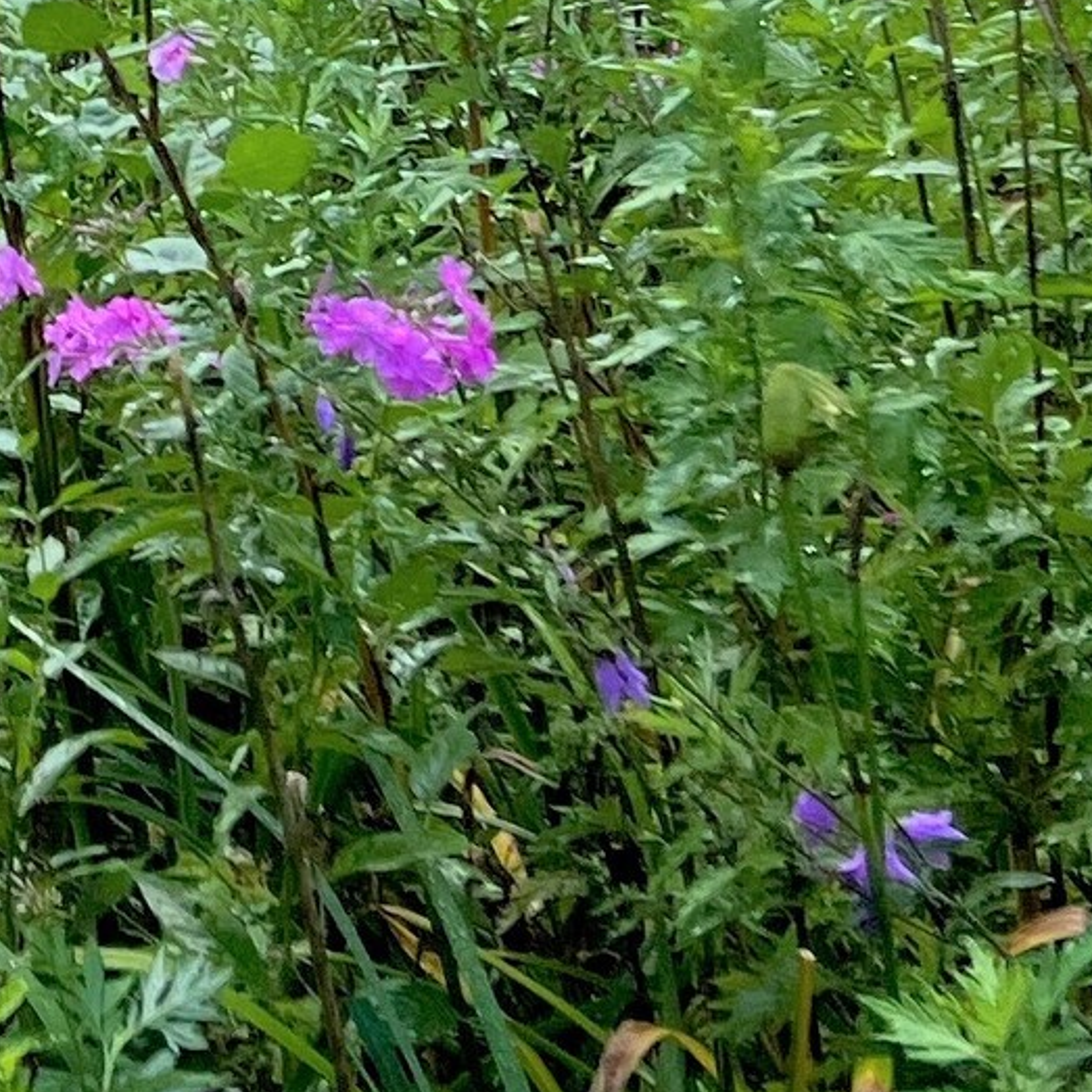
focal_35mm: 135
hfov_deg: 12.3
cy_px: -800
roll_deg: -1.8
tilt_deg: -2.4
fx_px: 4818
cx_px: -518
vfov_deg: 12.0
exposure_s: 1/1531
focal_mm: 5.7
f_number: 1.5
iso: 50
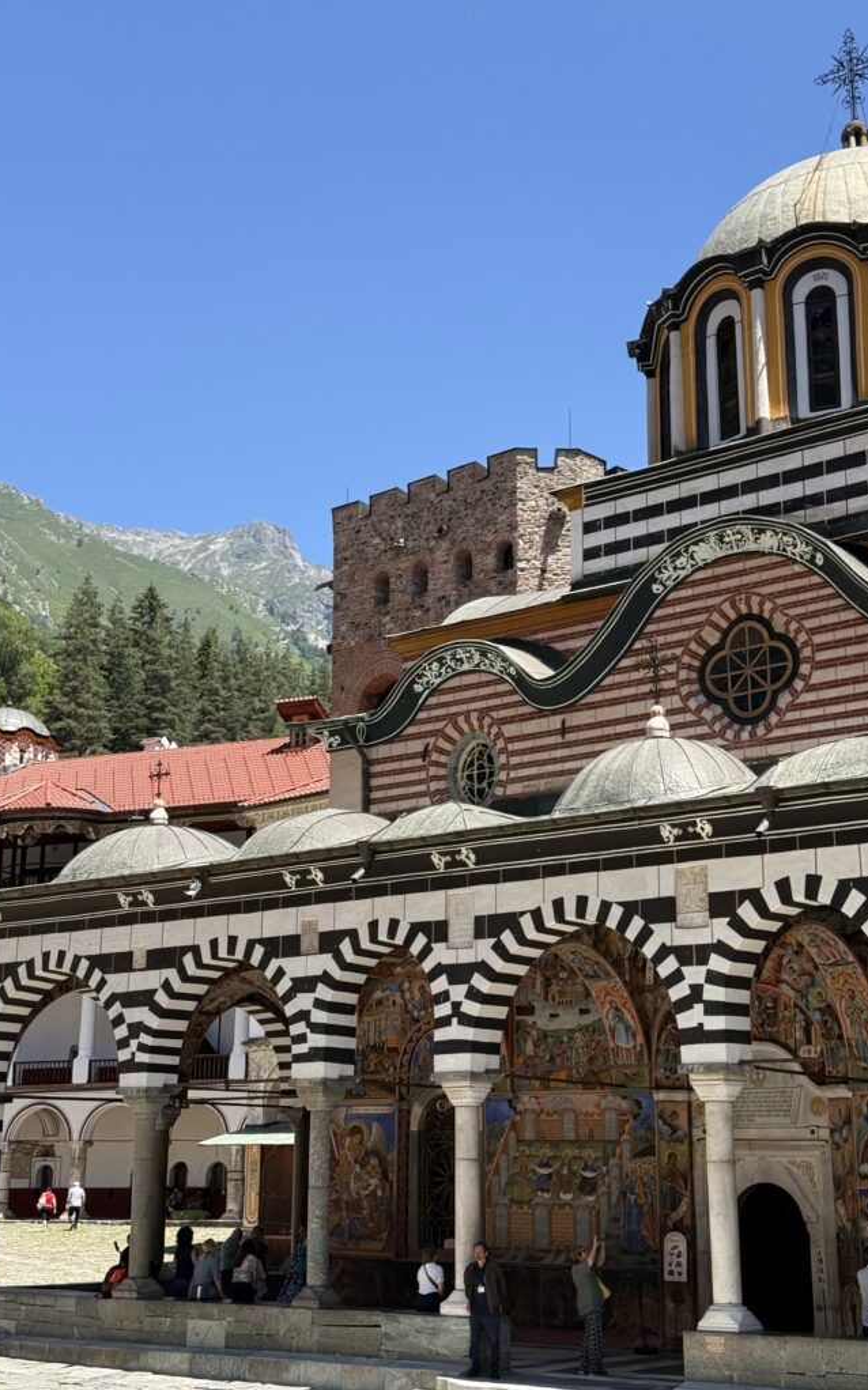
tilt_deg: +14.8
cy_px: 695
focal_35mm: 51
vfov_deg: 39.6
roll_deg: -0.3
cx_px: 464
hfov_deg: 25.3
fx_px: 1932
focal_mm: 6.76
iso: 80
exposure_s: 1/2342
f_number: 1.78
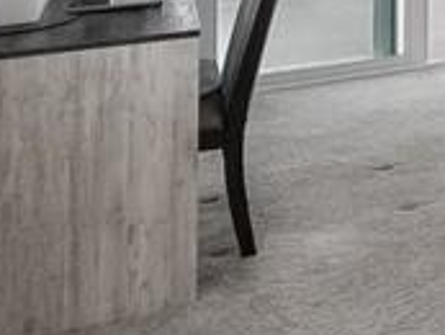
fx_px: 1068
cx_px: 929
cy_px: -209
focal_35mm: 83
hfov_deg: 16.6
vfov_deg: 15.9
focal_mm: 2.2
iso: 100
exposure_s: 1/160
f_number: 2.2
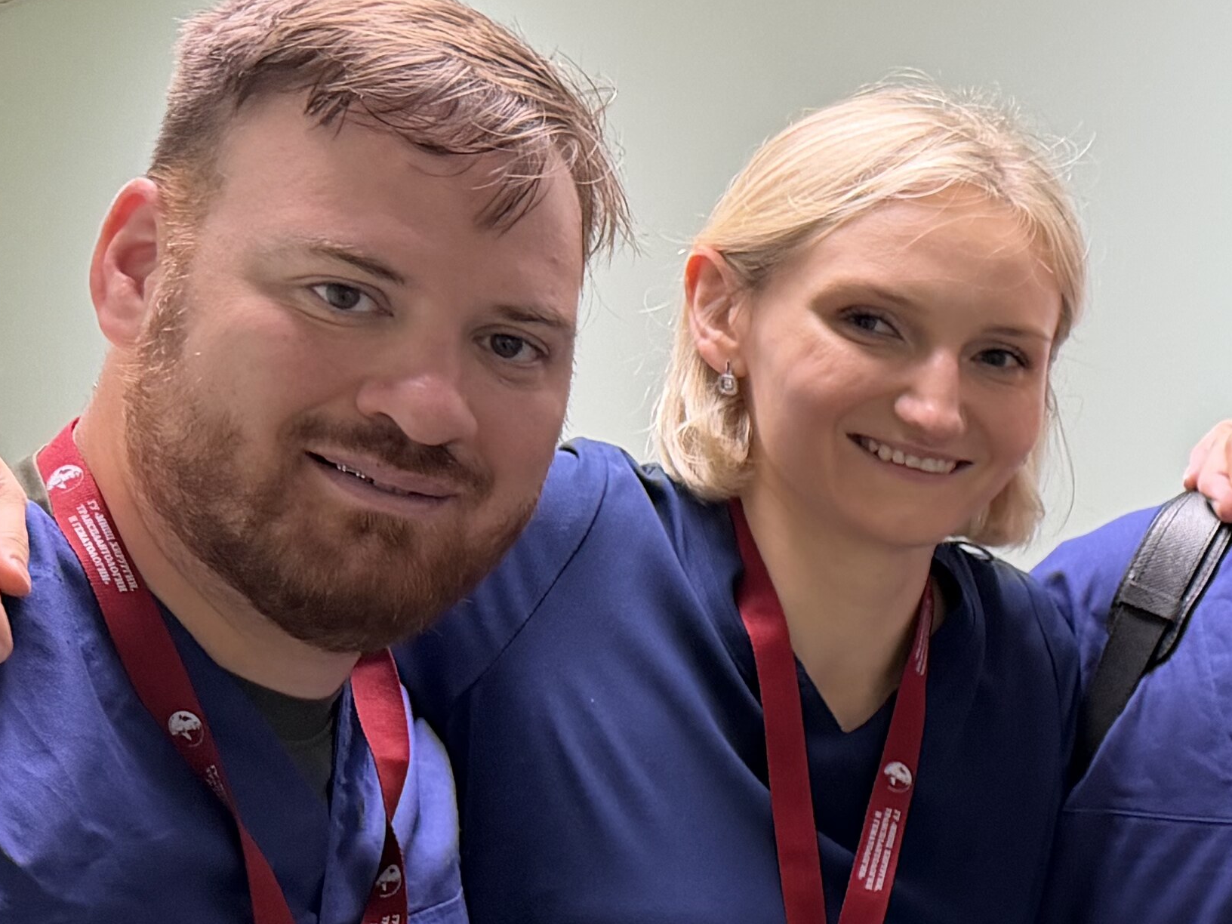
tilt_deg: -8.2
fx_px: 2990
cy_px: 948
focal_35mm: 84
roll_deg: +0.2
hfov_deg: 19.5
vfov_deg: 17.1
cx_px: 1977
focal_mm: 6.76
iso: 200
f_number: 1.78
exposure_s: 1/74
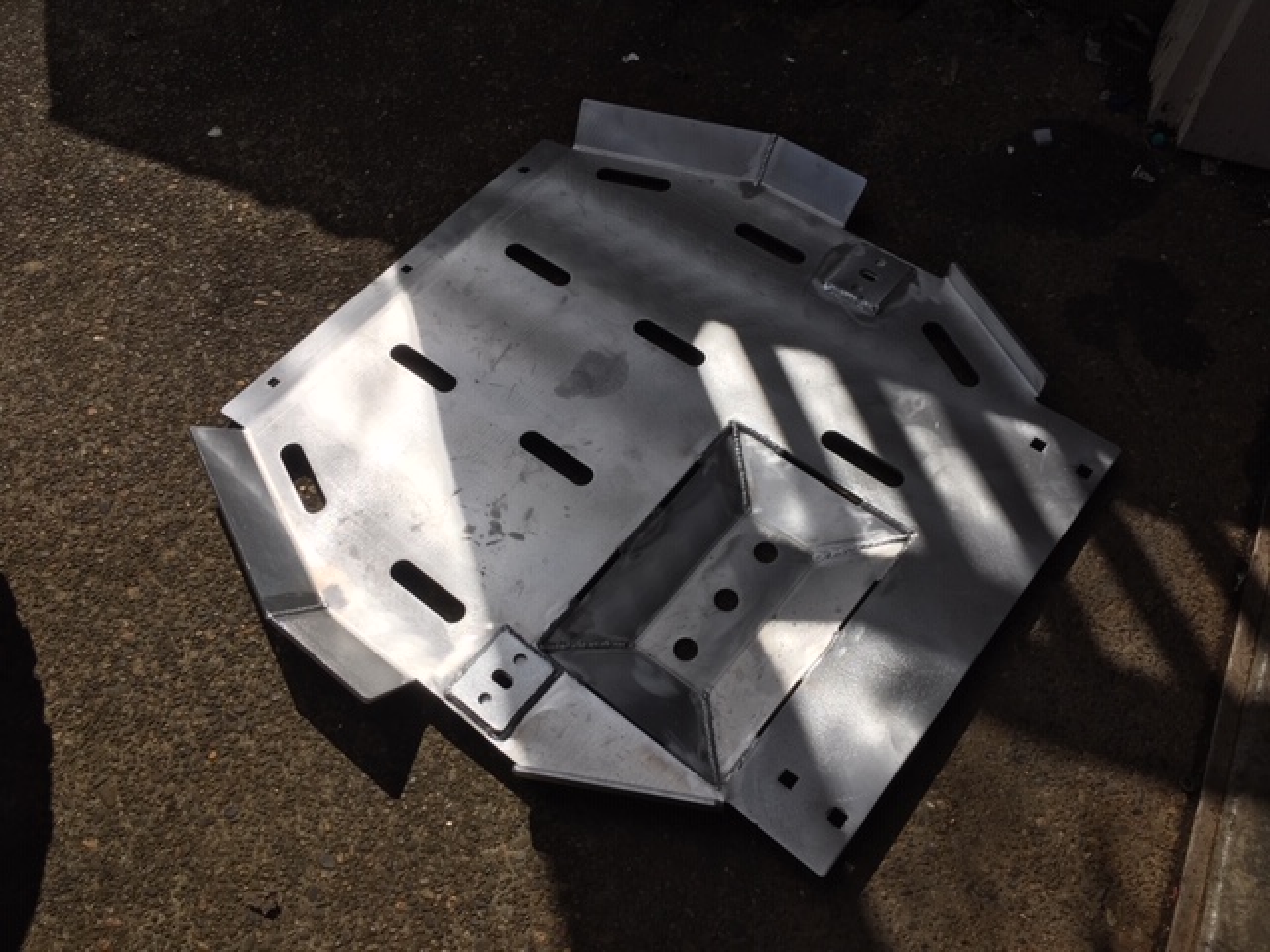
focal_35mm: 29
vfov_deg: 48.2
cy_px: 476
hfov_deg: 61.7
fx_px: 1064
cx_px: 635
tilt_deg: -59.5
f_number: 2.2
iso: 25
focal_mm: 4.15
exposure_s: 1/3846
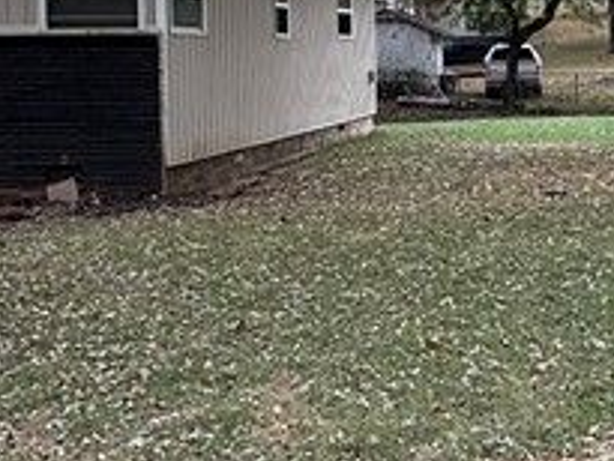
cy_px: 102
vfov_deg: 20.8
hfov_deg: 26.0
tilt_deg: -1.5
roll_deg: +0.8
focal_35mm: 70
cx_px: 641
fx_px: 1242
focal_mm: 2.22
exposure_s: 1/142
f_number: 2.2
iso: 64
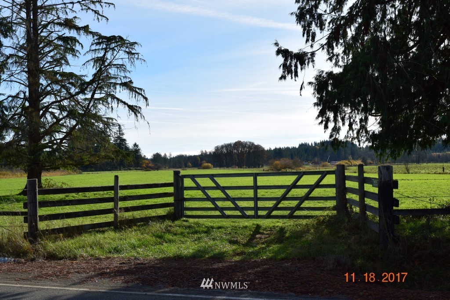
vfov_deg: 30.9
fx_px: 544
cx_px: 225
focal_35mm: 44
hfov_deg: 45.0
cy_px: 150
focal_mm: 29
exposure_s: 1/500
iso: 280
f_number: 11
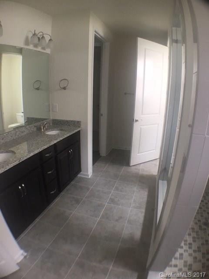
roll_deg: -1.7
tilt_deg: -15.8
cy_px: 140
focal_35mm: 29
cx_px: 104
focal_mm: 4.15
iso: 64
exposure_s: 1/30
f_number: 2.2
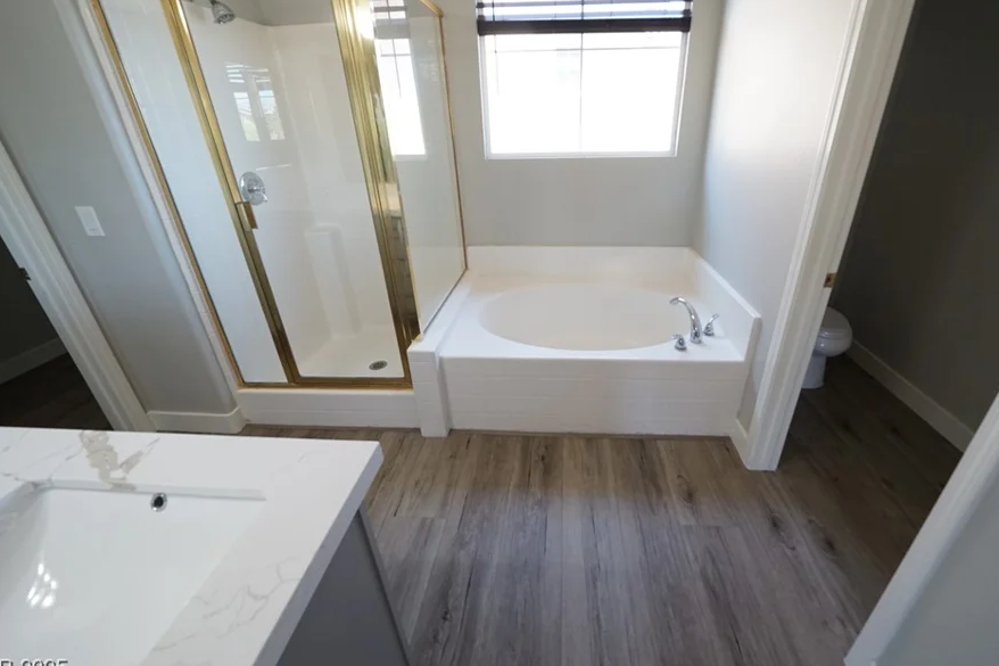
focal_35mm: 14
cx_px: 547
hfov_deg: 103.9
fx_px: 388
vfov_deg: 81.0
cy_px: 301
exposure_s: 1/125
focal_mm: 12
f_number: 6.3
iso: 2000
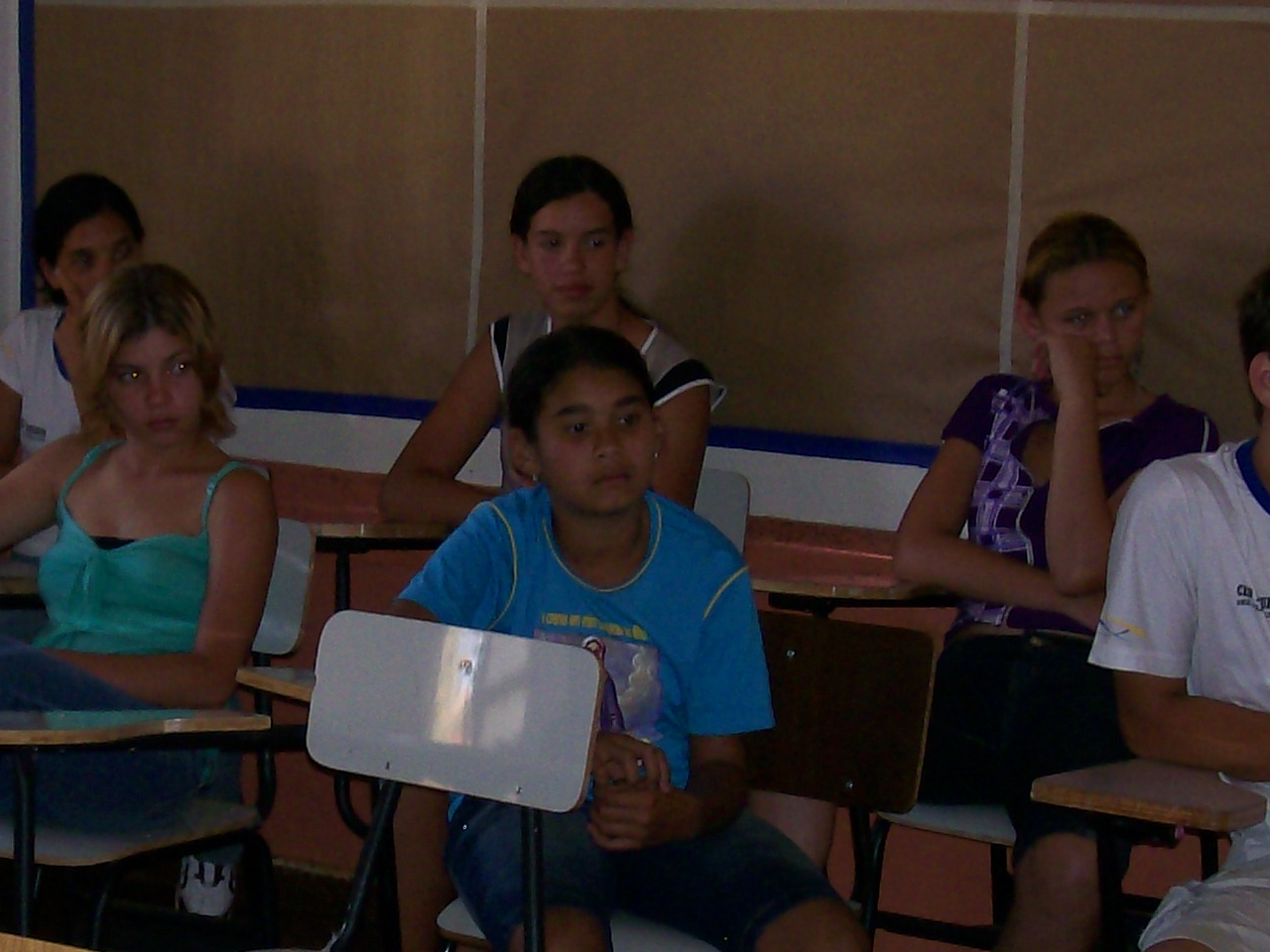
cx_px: 265
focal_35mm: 108
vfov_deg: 13.7
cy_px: 730
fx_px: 3962
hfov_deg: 18.1
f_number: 3
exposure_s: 1/73.1
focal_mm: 7.6
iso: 80
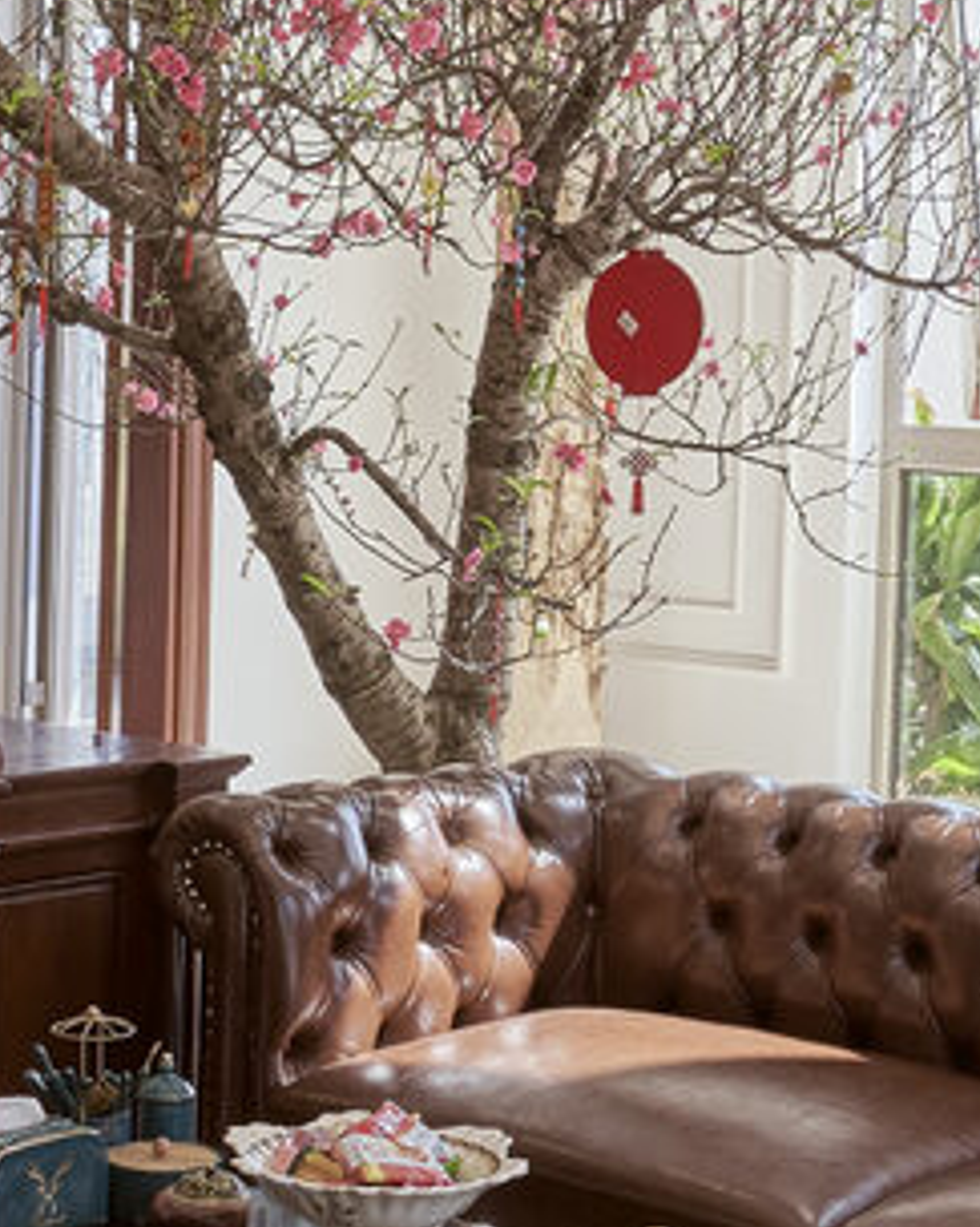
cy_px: 377
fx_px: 3047
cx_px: 432
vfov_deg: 22.6
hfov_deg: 18.3
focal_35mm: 84
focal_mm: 17
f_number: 6.3
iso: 320
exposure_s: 1/320
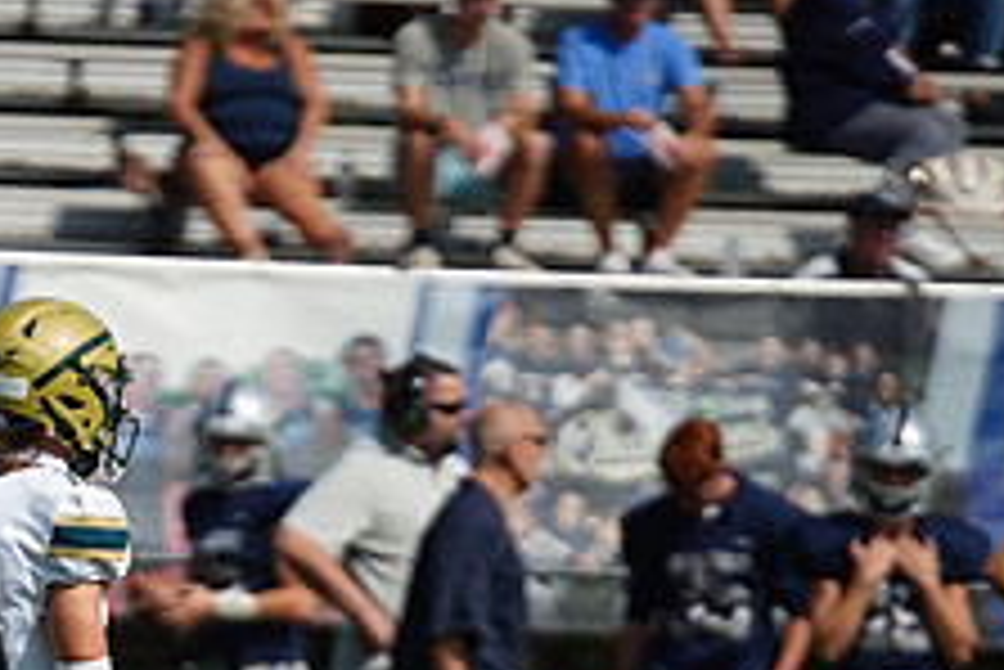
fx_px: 21767
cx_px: -81
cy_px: 704
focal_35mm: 780
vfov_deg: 1.8
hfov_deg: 2.6
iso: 400
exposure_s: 1/8000
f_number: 2.8
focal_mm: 300
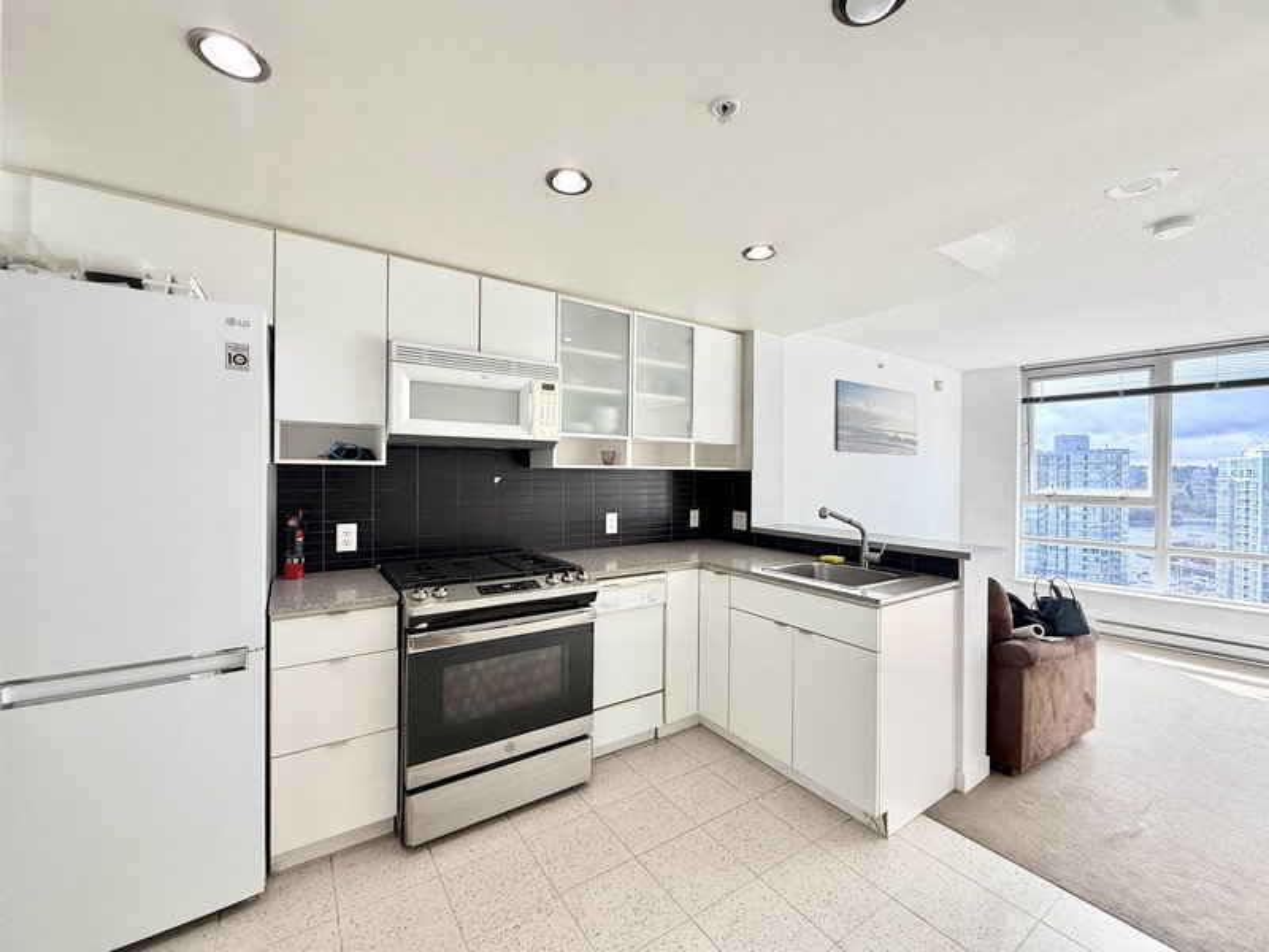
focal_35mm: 14
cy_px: 476
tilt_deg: +0.1
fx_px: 513
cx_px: 634
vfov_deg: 85.7
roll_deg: -1.1
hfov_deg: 102.1
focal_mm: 2.22
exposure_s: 1/99
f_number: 2.2
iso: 50
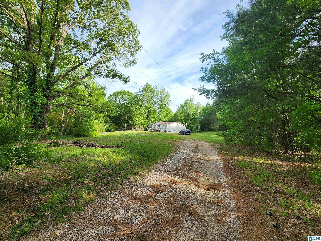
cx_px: 160
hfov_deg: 106.2
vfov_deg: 89.9
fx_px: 121
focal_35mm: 13
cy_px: 120
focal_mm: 2.2
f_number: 2.2
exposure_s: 1/788
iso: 50
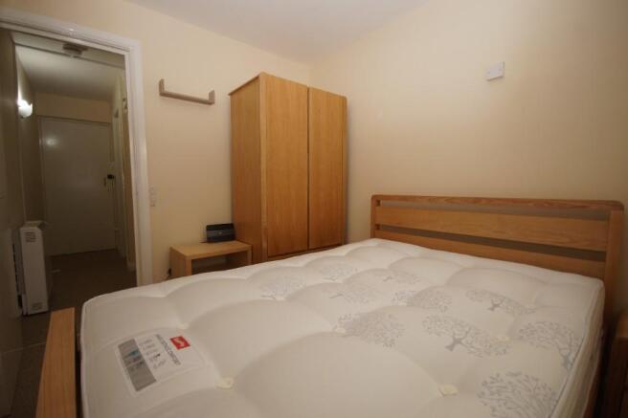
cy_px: 209
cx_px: 314
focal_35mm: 15
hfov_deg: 100.4
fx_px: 262
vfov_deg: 77.3
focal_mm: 10
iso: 250
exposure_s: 1/60
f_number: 4
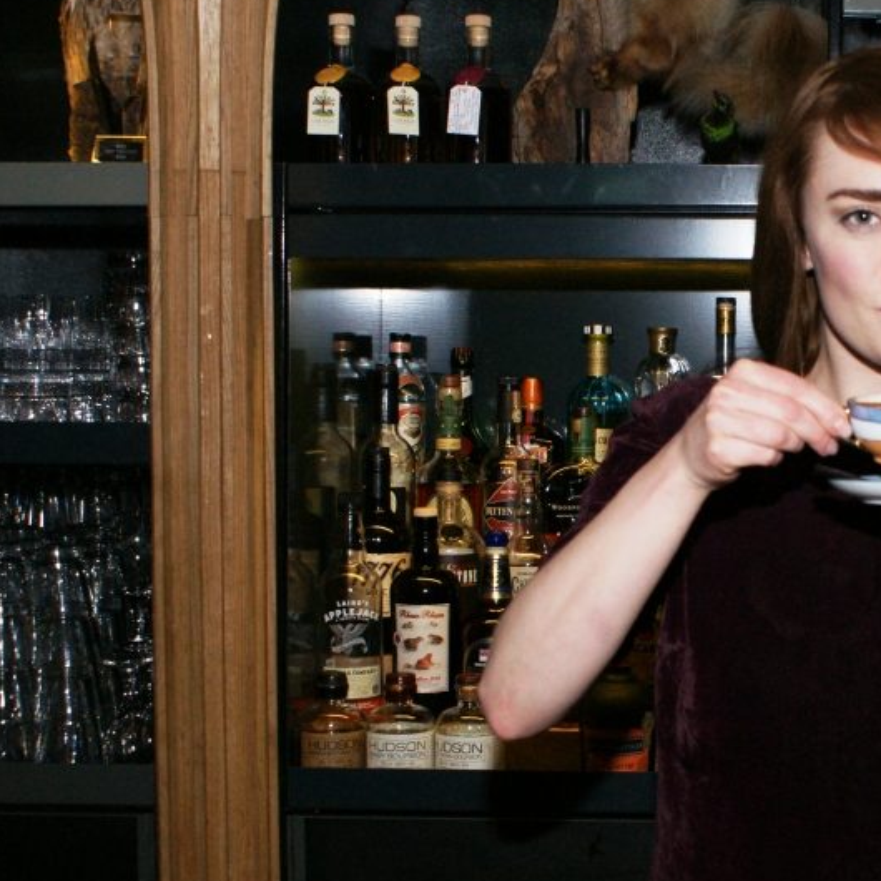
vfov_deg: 26.9
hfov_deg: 25.8
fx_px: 1843
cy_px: 436
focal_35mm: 64
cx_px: 844
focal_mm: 26
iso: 800
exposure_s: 1/60
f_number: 5.6
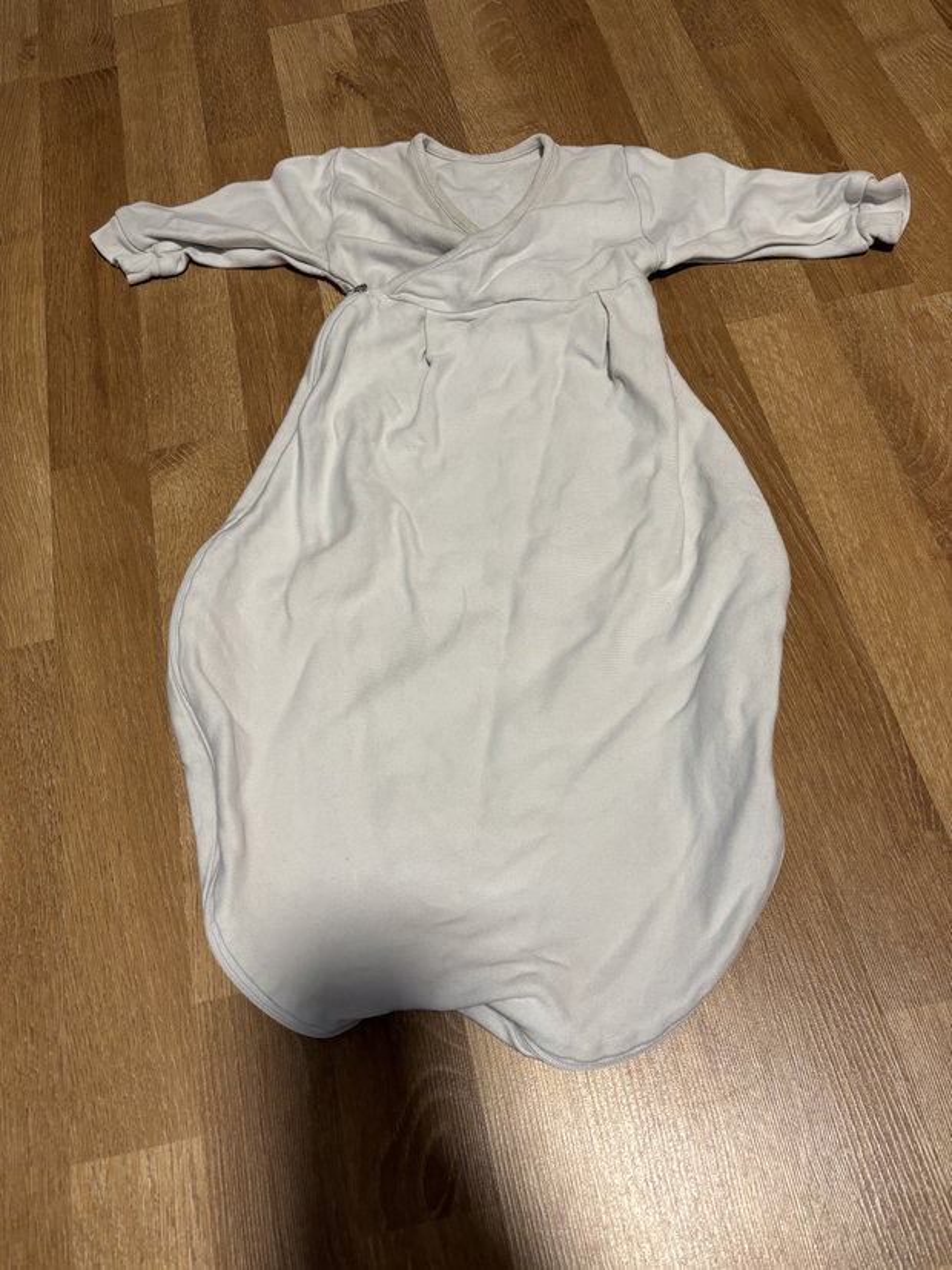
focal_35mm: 26
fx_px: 954
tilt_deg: -64.9
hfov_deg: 53.1
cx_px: 476
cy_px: 635
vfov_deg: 67.3
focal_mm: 5.96
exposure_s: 1/50
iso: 125
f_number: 1.6
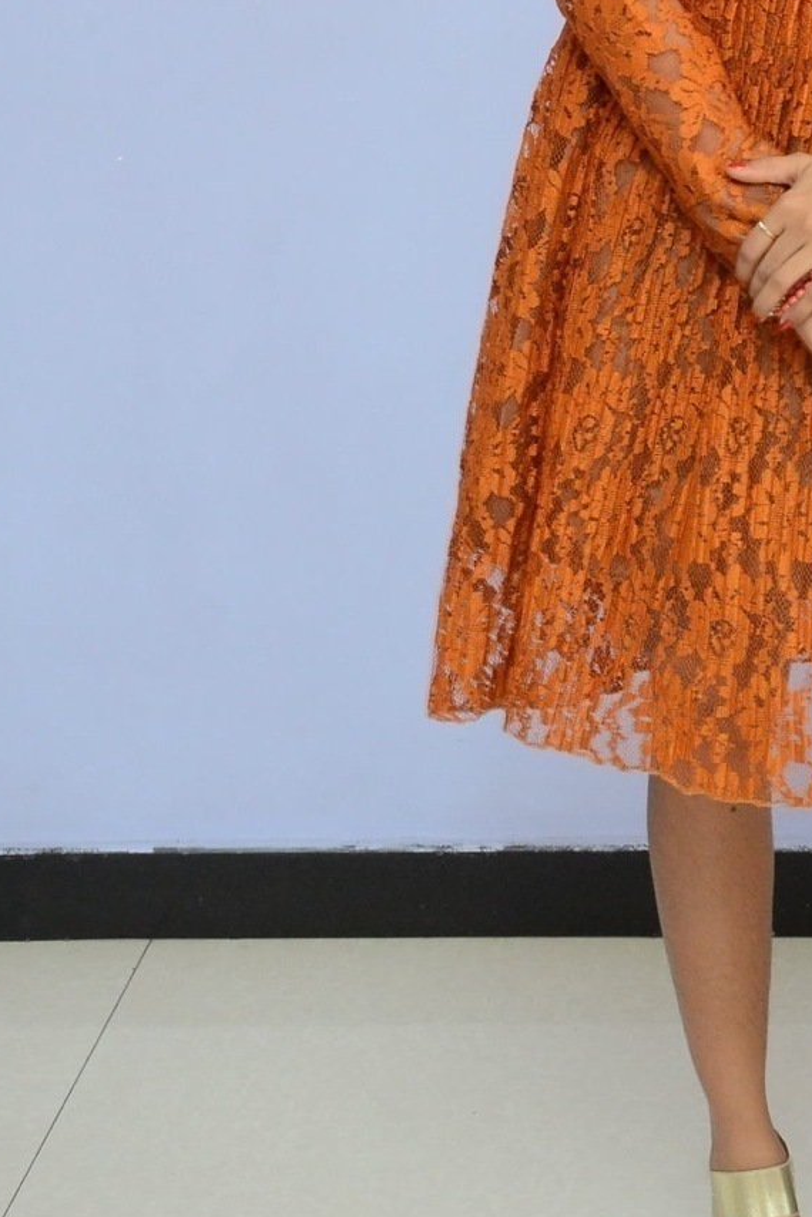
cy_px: 242
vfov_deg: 18.2
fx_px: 3757
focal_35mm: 111
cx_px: 748
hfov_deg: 12.2
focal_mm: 35
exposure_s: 1/125
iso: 2000
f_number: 5.6
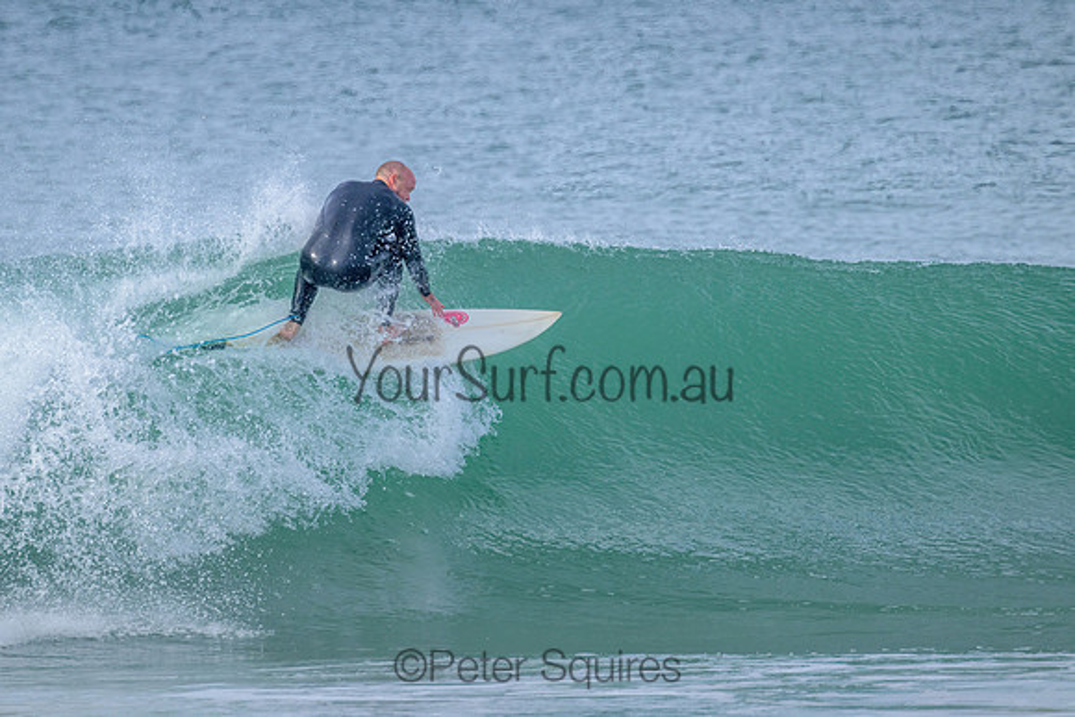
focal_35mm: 913
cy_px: 310
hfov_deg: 2.3
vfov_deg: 1.5
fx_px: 27274
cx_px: 498
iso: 800
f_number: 11
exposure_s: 1/800
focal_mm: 800
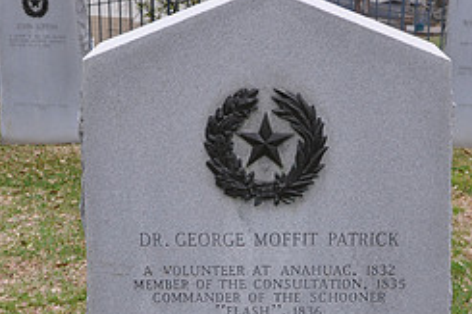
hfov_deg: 26.0
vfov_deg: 17.2
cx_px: 279
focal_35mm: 78
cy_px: 282
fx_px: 1022
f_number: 5.6
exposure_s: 1/125
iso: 250
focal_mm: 22
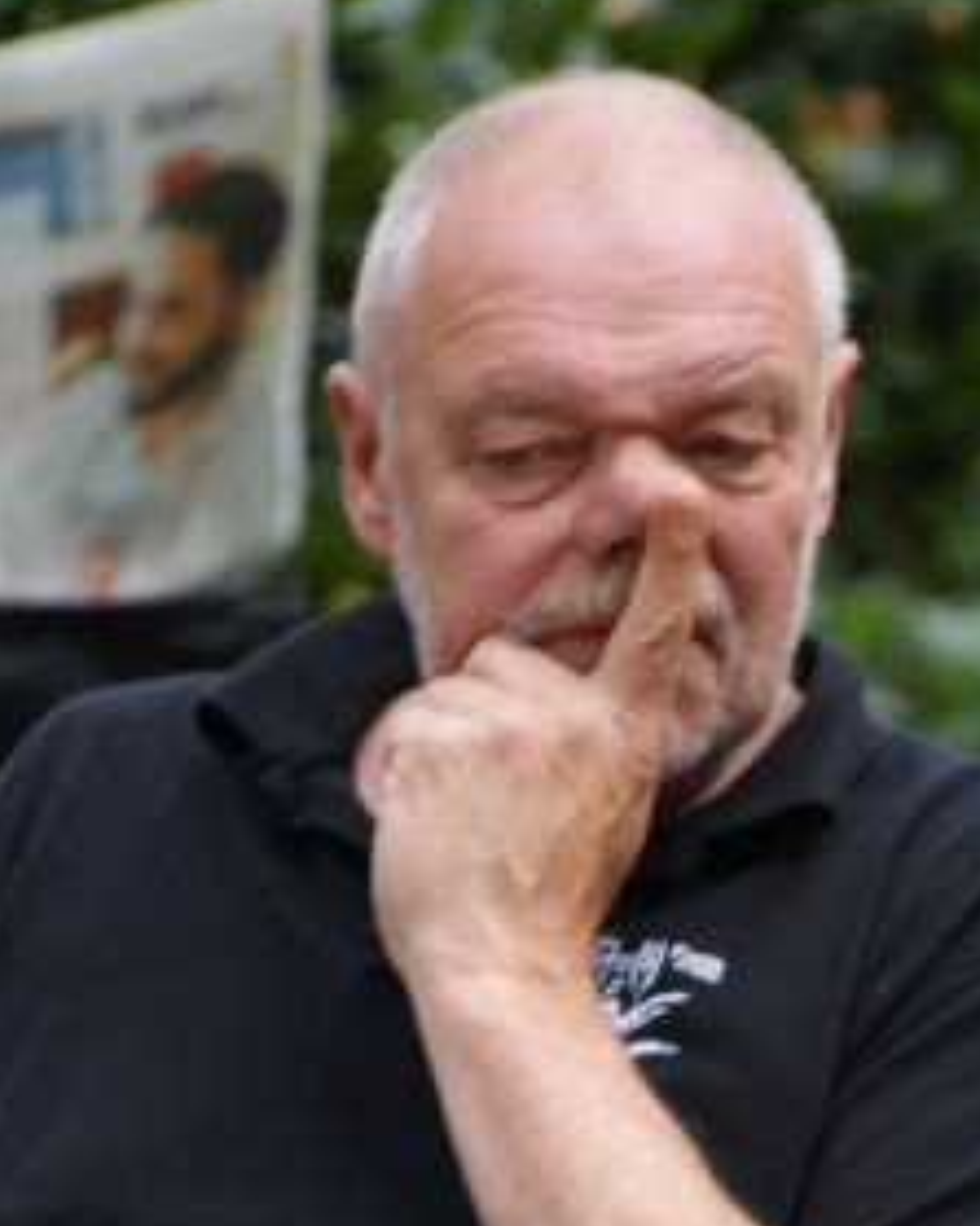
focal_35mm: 1034
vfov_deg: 1.9
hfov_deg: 1.5
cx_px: 68
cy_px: 2188
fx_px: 37508
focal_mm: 200
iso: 400
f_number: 5
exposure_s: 1/500
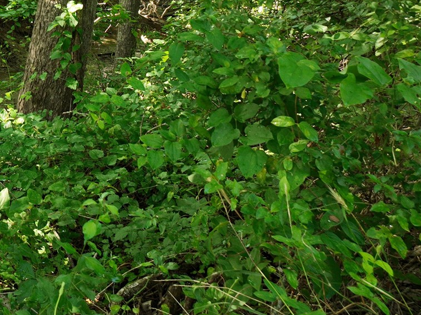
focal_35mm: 65
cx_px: -115
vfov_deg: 21.1
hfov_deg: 25.9
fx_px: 790
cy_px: -60
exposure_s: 1/60
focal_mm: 12.29
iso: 100
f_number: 2.8
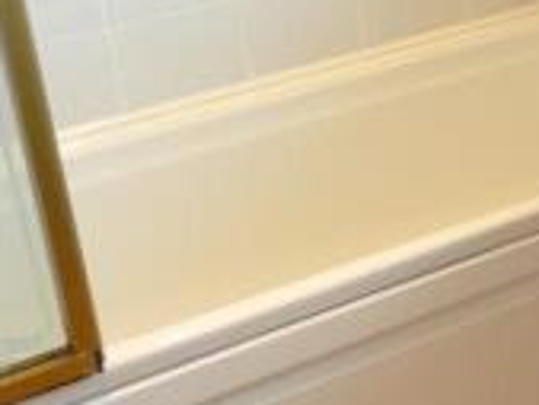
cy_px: 2
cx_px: 700
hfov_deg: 20.7
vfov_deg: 16.8
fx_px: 1340
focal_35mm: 86
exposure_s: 1/30
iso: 250
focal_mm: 4.5
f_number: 3.1
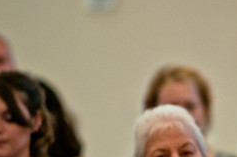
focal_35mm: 734
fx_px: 4822
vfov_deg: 1.9
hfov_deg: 2.8
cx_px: 285
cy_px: 174
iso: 640
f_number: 2.8
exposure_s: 1/100
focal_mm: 200
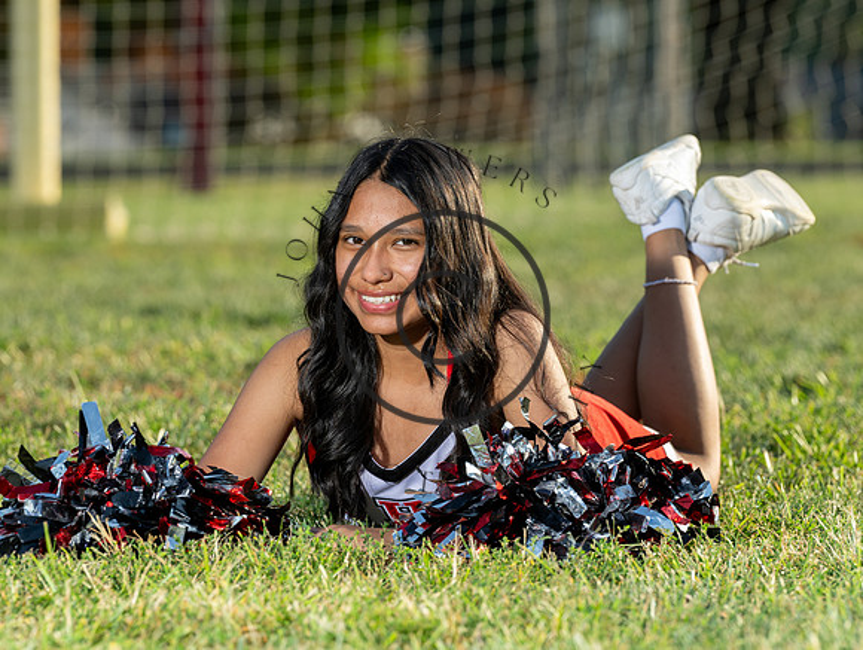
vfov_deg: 6.2
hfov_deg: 8.2
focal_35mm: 241
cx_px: 432
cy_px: 331
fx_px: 6019
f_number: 5.6
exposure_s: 1/200
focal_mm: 200
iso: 100
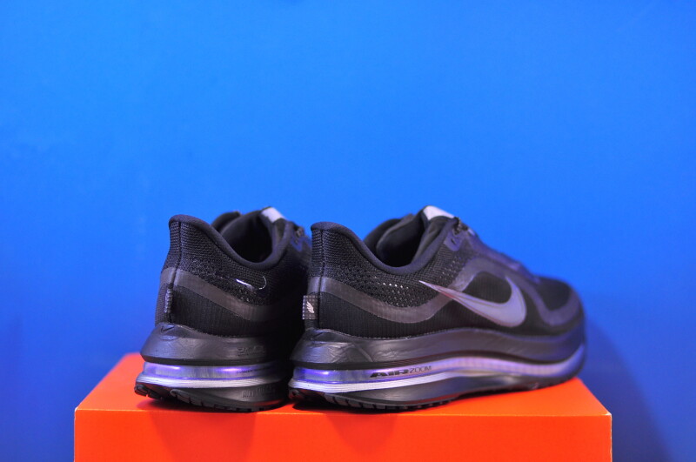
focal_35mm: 75
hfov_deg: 27.0
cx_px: 348
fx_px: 1448
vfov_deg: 18.1
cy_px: 231
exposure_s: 1/320
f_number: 2
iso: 250
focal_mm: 50
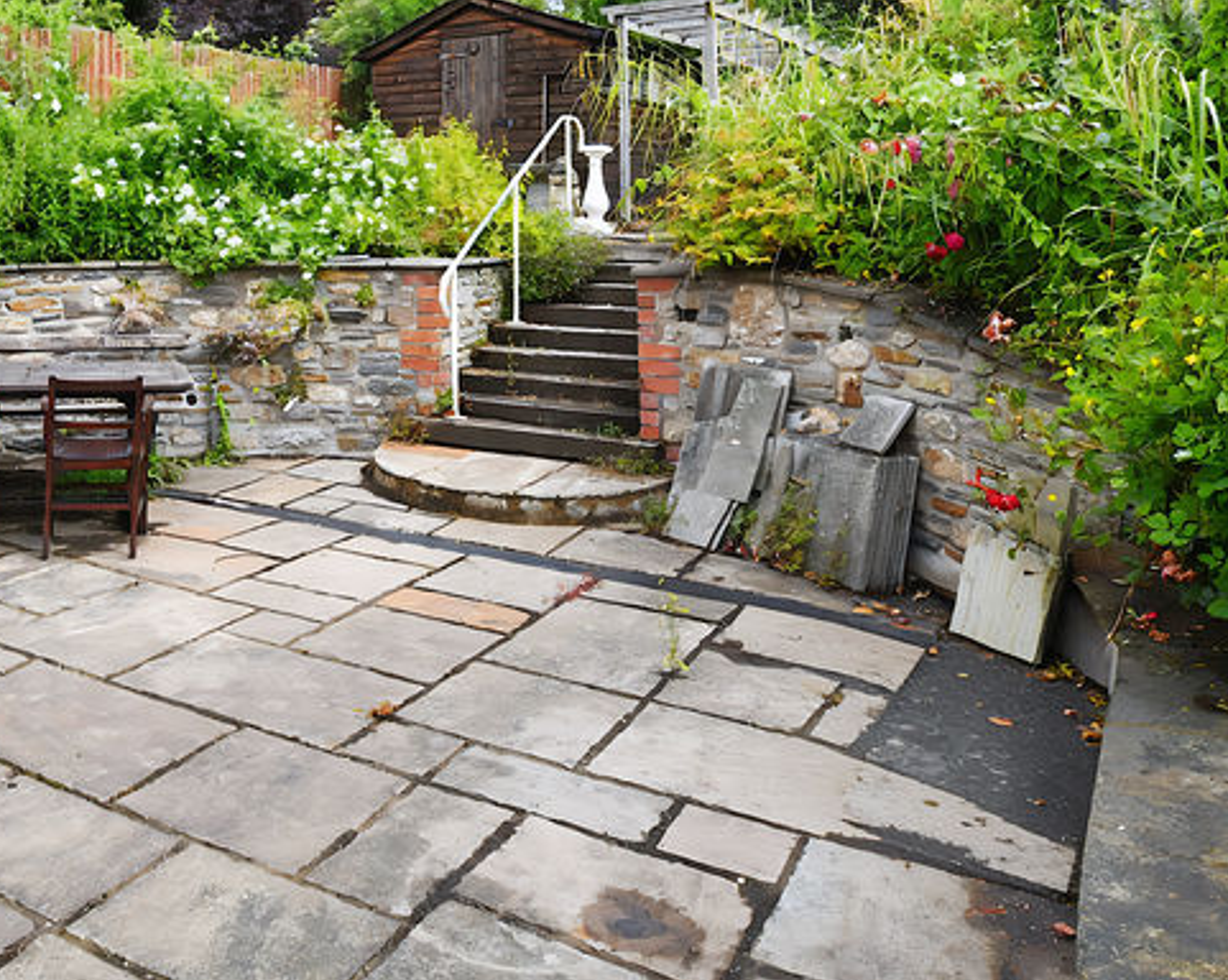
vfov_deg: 43.3
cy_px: 177
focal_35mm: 32
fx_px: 1162
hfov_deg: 52.6
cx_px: 271
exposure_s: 1/500
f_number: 11
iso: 250
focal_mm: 16
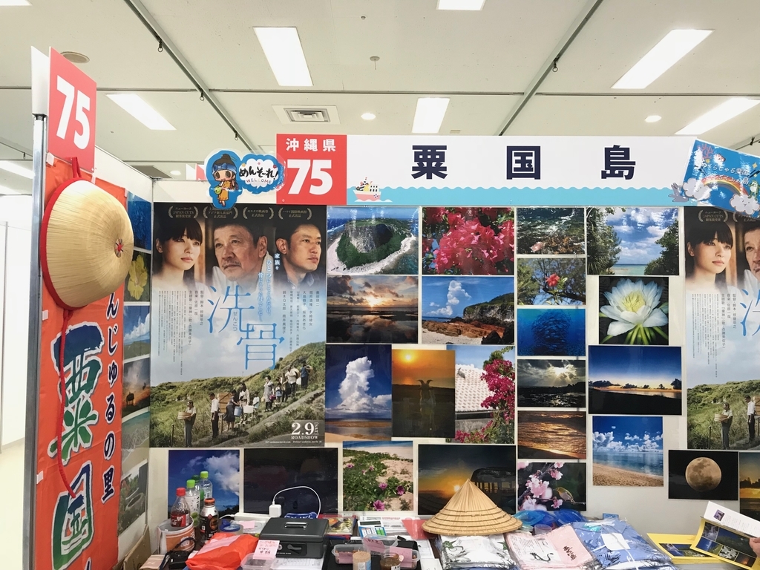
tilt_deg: +1.5
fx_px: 615
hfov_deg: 63.4
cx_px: 380
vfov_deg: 49.7
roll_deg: -0.1
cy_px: 285
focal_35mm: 28
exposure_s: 1/33
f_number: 1.8
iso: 32
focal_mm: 3.99
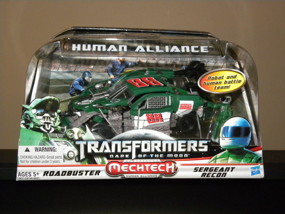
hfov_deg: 36.8
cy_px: 107
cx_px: 142
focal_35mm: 52
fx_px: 428
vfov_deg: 28.0
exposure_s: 1/30
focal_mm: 9.2
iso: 400
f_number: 3.5
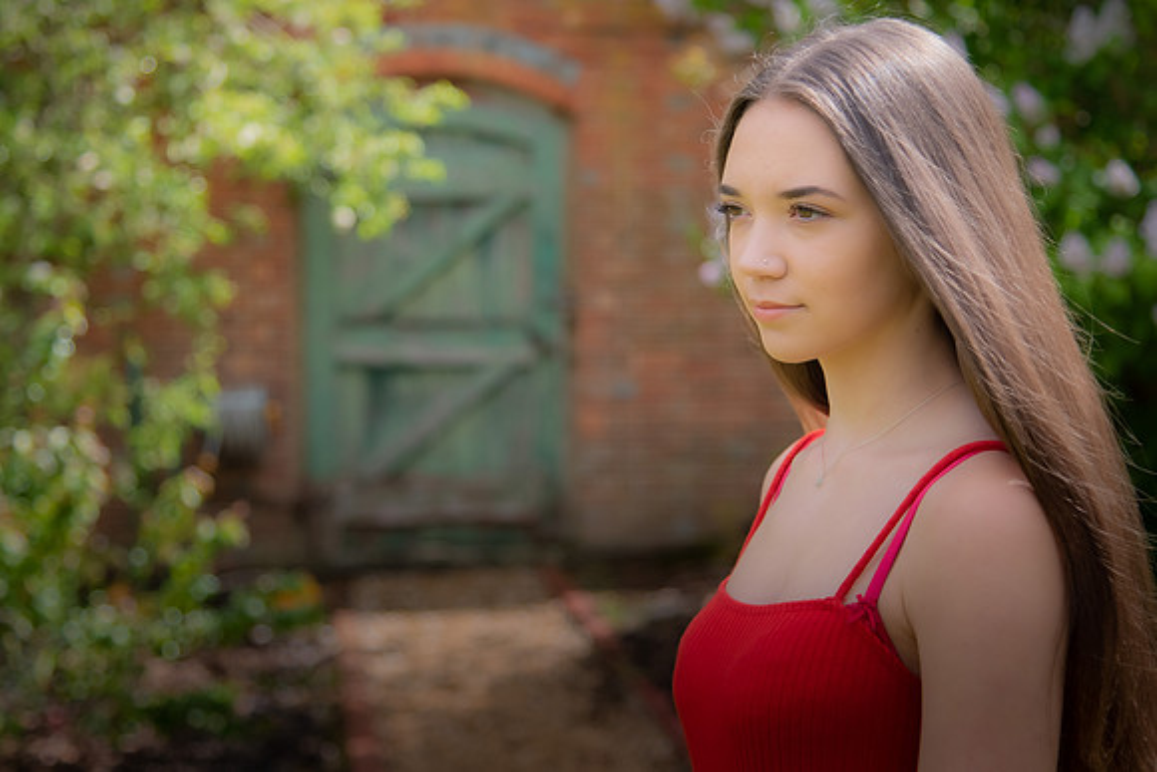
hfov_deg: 25.7
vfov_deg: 17.3
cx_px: 552
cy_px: 285
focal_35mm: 79
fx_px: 2534
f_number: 4
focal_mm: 58
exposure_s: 1/2000
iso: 400
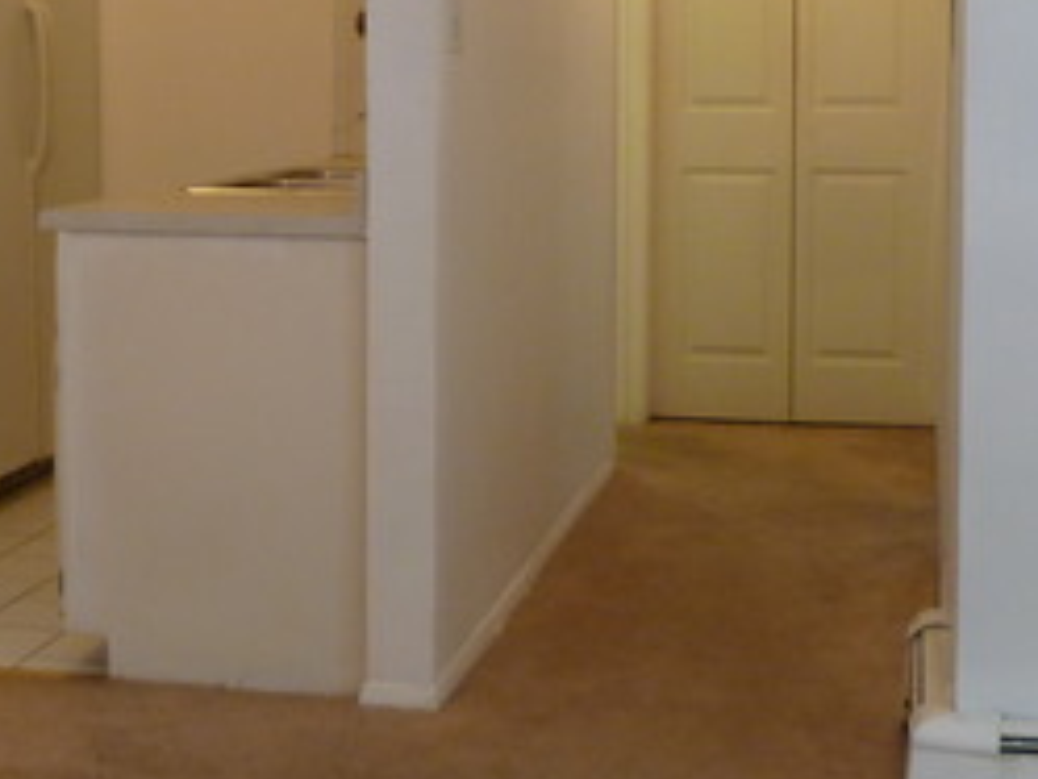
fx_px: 2160
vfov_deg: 20.3
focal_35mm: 72
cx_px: 325
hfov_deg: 26.8
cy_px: 179
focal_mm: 5
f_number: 3.3
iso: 200
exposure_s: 1/30
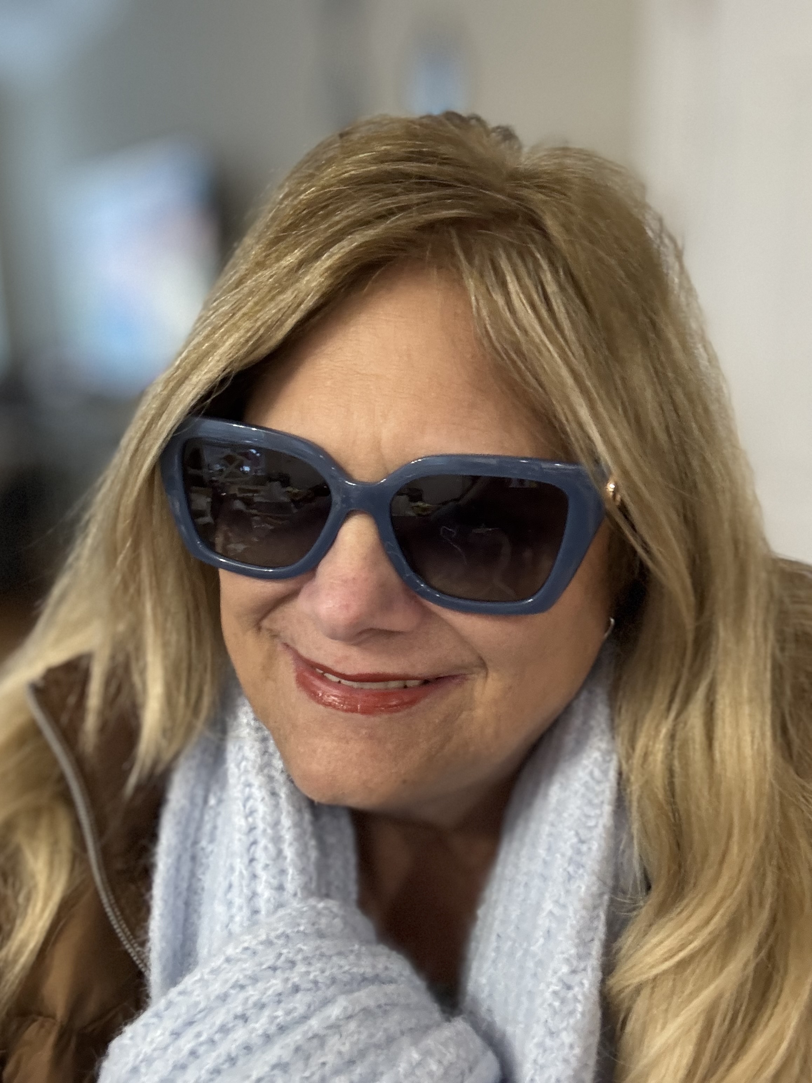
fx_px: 938
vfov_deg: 60.0
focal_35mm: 30
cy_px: 542
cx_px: 406
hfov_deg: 46.8
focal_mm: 2.69
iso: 320
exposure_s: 1/30
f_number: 1.9
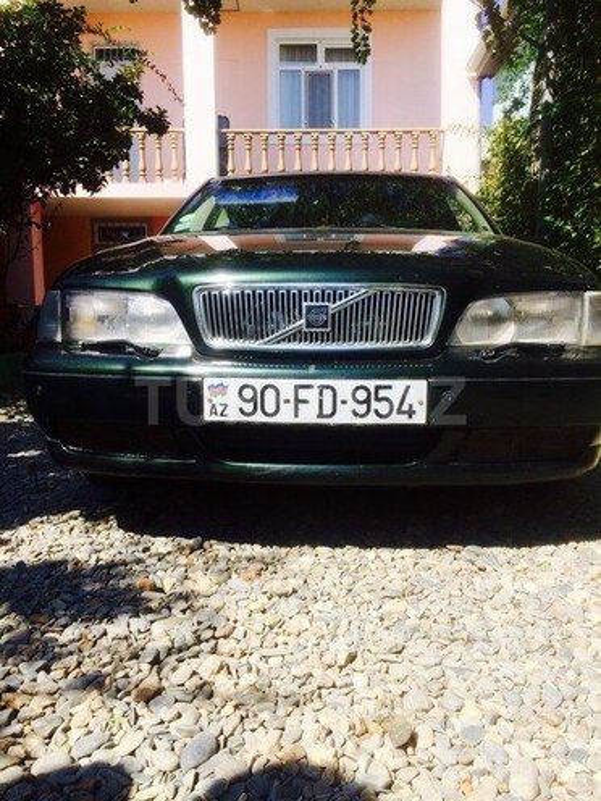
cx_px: 300
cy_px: 400
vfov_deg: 61.7
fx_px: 671
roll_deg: +1.7
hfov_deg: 48.2
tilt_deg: -4.3
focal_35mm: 29
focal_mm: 4.15
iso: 32
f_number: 2.2
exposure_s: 1/1709
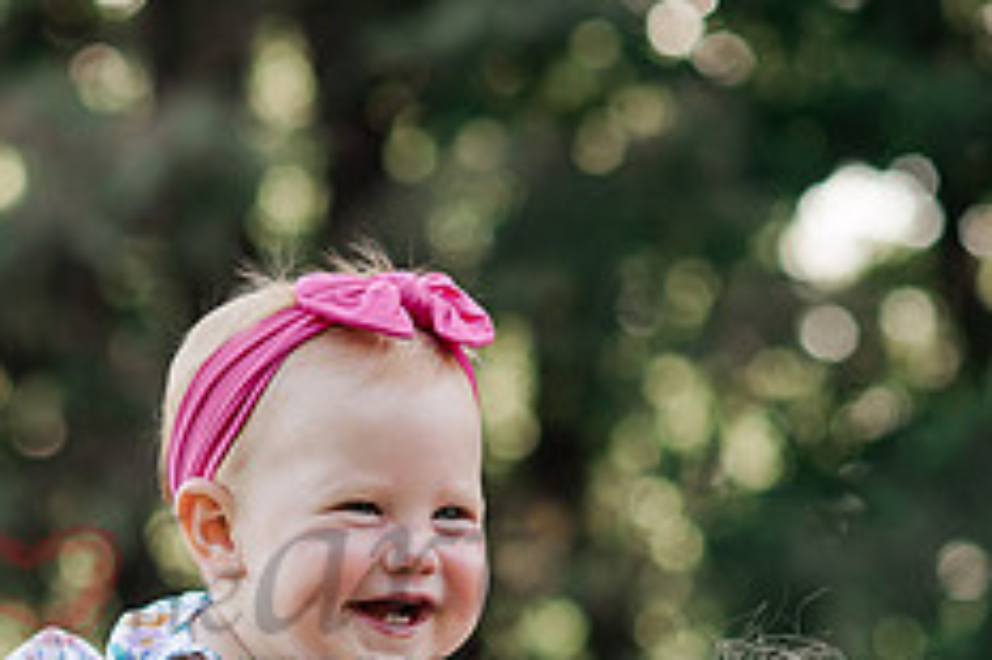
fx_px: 8150
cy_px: 258
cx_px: 64
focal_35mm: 296
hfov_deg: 6.9
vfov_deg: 4.6
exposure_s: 1/640
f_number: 3.2
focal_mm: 85
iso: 400
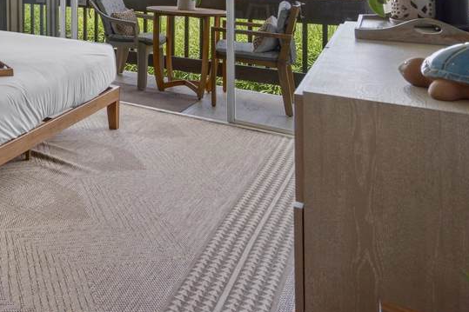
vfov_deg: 30.7
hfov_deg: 39.8
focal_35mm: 38
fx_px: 495
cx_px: -63
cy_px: -43
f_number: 8
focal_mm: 16
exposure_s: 1/25
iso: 100
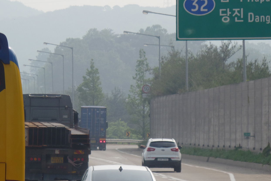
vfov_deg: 3.9
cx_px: 115
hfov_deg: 5.9
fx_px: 2627
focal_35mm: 349
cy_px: 84
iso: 80
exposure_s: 1/500
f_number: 4.8
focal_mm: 38.6
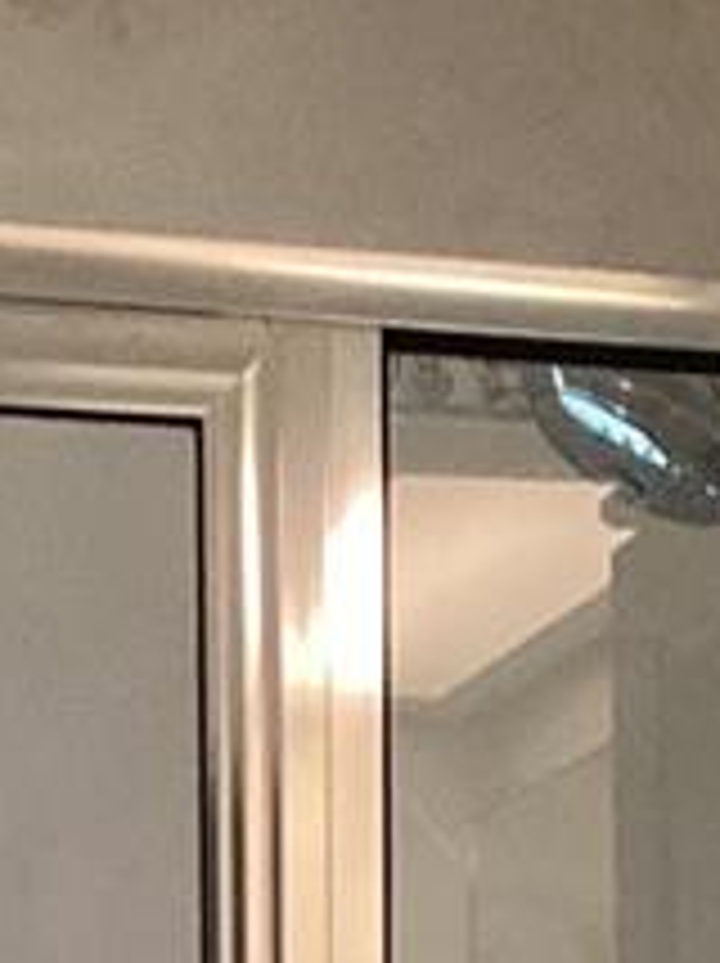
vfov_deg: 9.9
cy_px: 2372
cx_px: 356
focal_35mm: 174
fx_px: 4835
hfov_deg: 8.5
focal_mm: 3.3
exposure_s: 1/50
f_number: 2.4
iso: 64
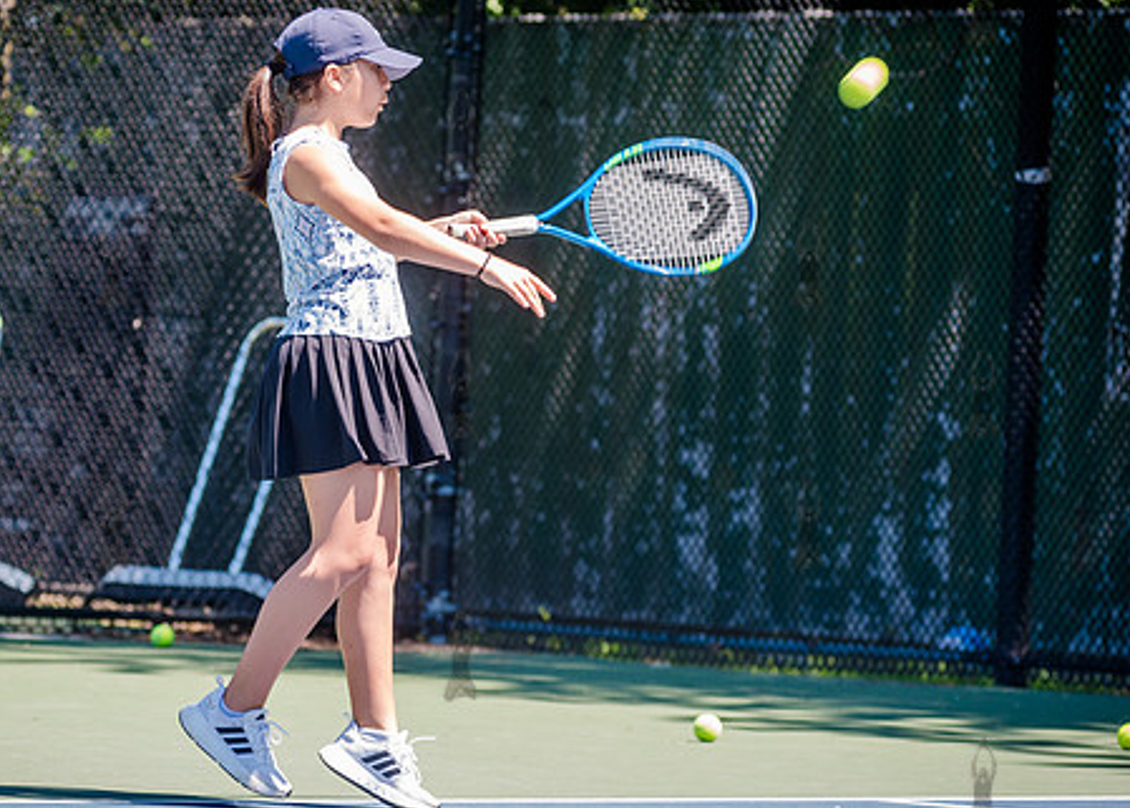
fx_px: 7865
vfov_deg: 5.9
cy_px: 358
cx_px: 358
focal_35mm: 245
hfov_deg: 8.2
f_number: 5
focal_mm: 170
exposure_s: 1/250
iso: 200
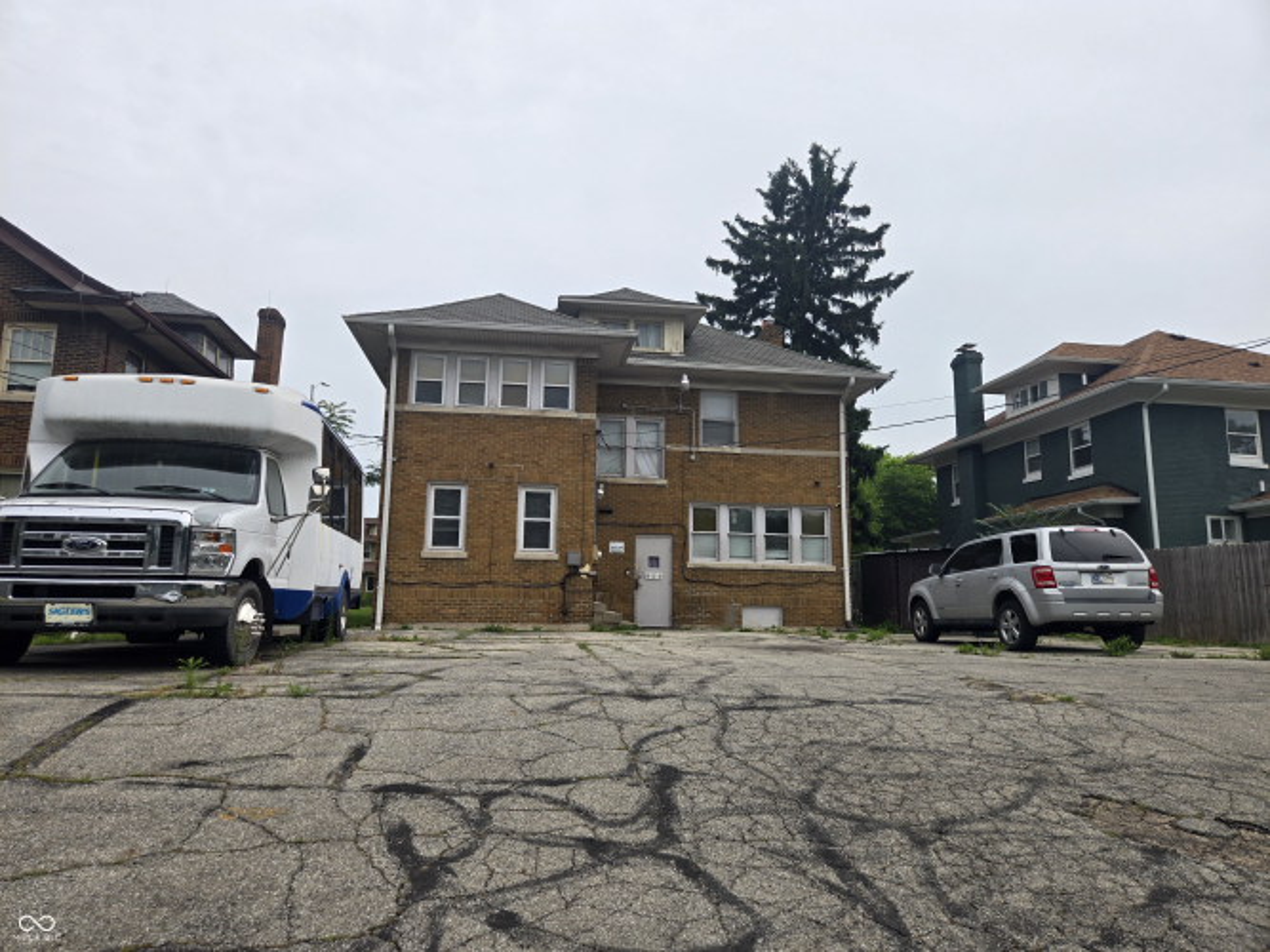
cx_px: 635
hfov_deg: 73.9
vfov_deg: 58.9
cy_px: 476
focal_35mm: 23
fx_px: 844
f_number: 1.8
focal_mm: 5.4
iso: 25
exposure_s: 1/1418
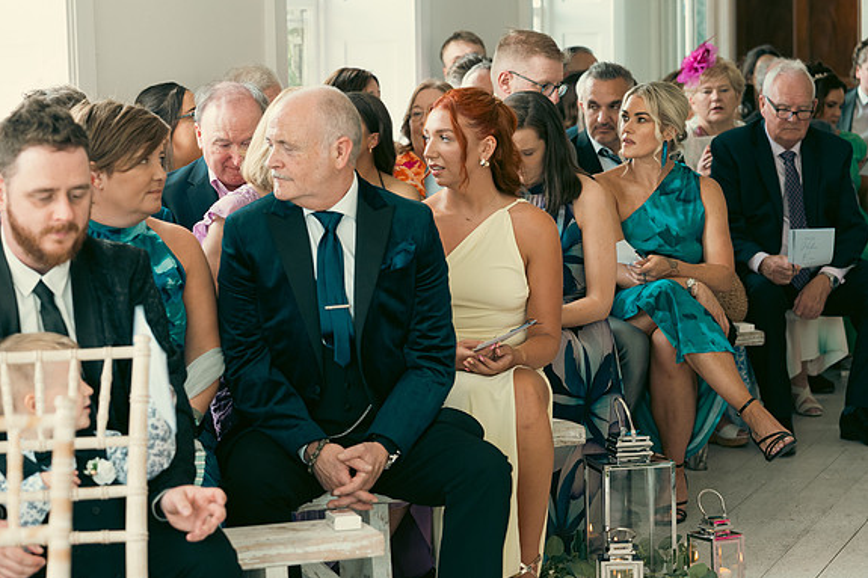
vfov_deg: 12.9
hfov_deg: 19.3
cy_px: 289
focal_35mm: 106
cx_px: 432
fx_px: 2555
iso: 640
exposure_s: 1/160
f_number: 3.5
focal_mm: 70
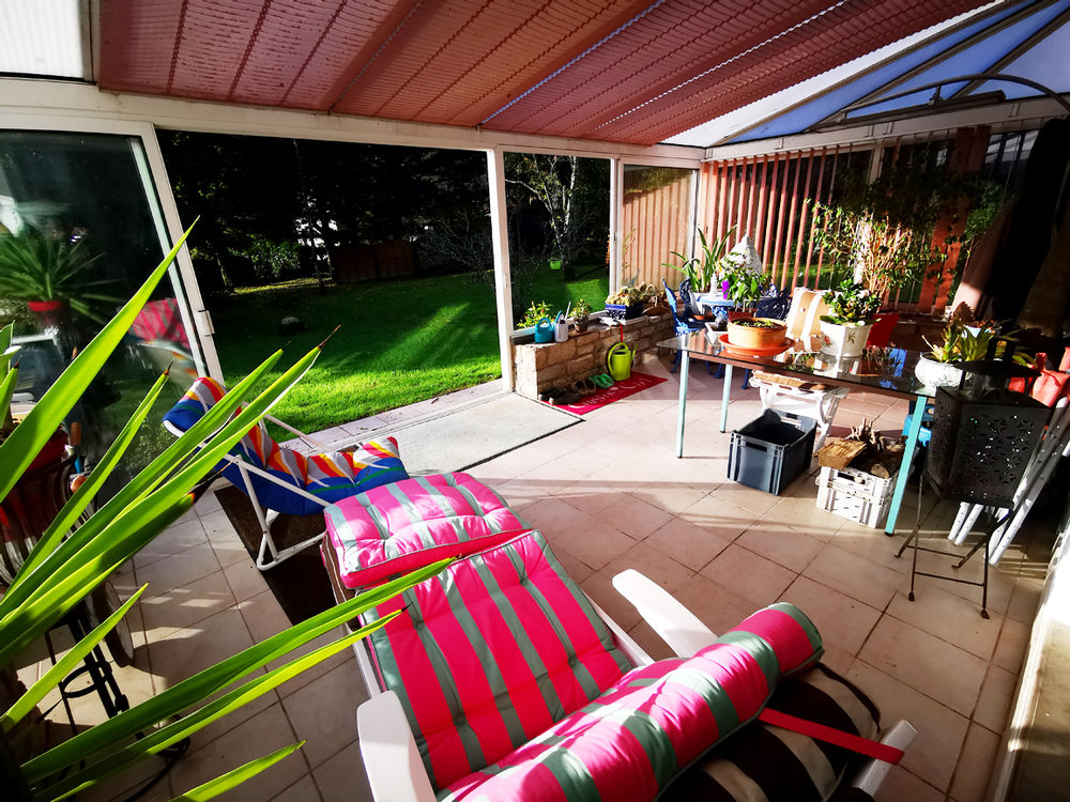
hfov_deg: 94.5
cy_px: 401
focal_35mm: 16
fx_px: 495
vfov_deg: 78.1
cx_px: 535
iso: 50
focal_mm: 2.35
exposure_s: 1/261
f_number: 2.2
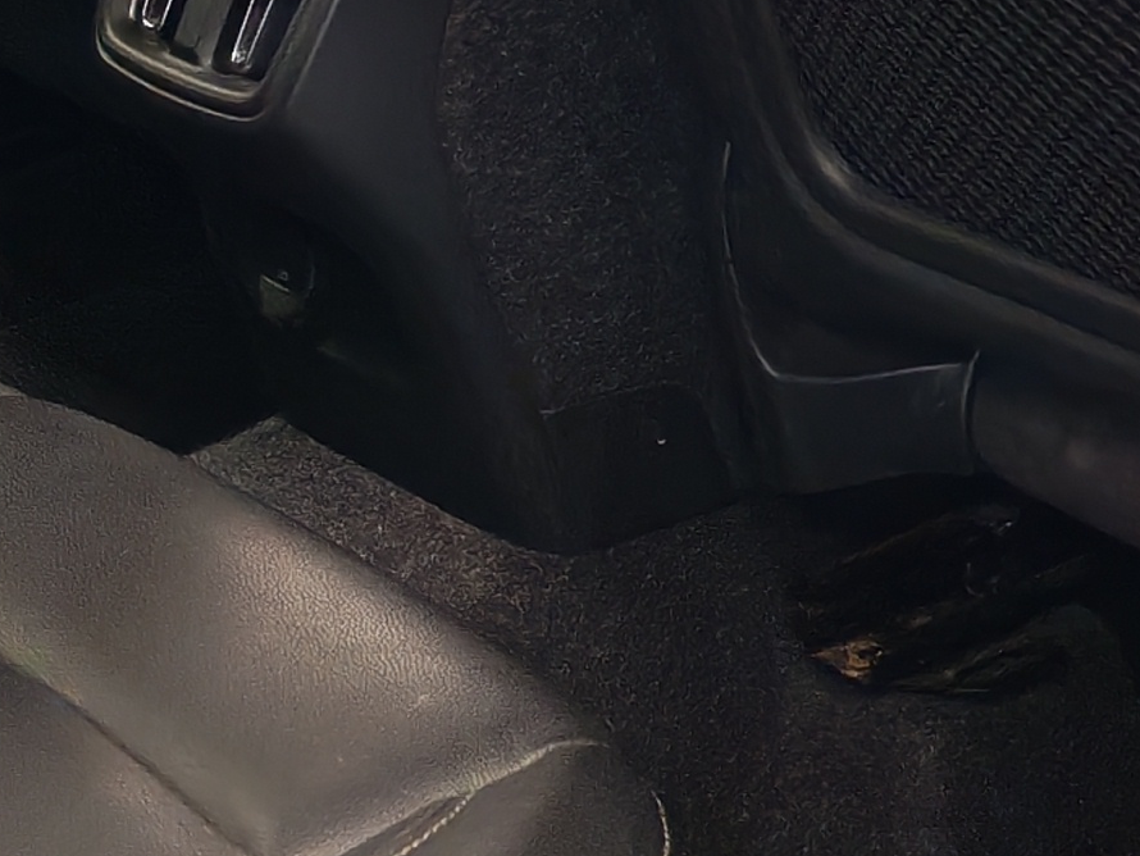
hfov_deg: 14.3
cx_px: 432
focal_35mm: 138
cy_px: -416
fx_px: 4546
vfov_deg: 10.4
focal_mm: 6.12
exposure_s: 1/100
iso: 800
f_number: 1.9
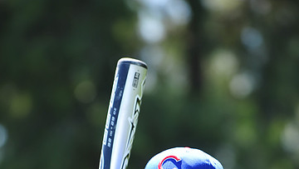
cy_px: 227
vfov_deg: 3.6
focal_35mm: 337
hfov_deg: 6.4
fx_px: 2673
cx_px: 146
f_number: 4.5
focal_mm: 200
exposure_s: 1/400
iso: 200
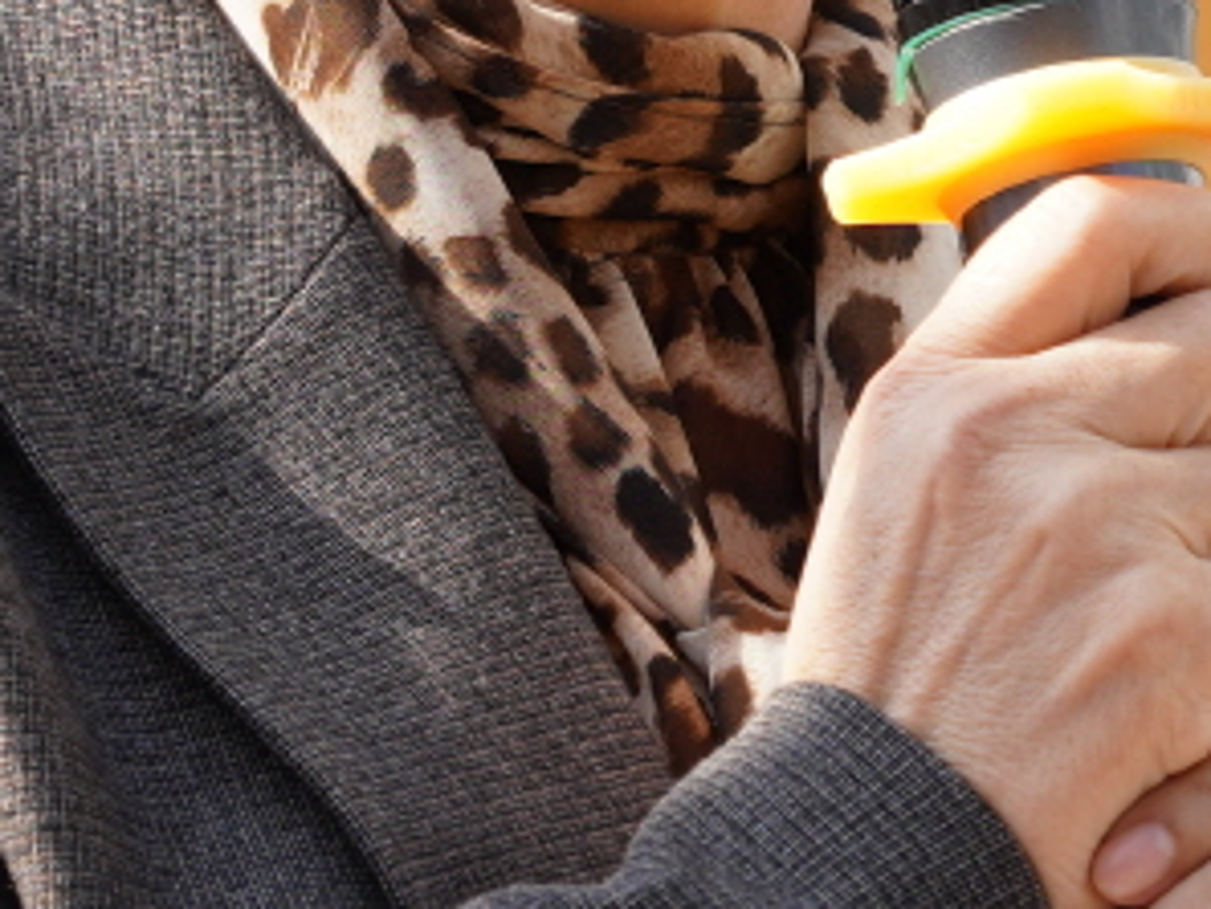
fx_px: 21384
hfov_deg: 3.2
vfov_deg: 2.4
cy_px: 236
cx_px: 1835
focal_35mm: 611
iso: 125
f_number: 5.6
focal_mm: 105
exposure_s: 1/160
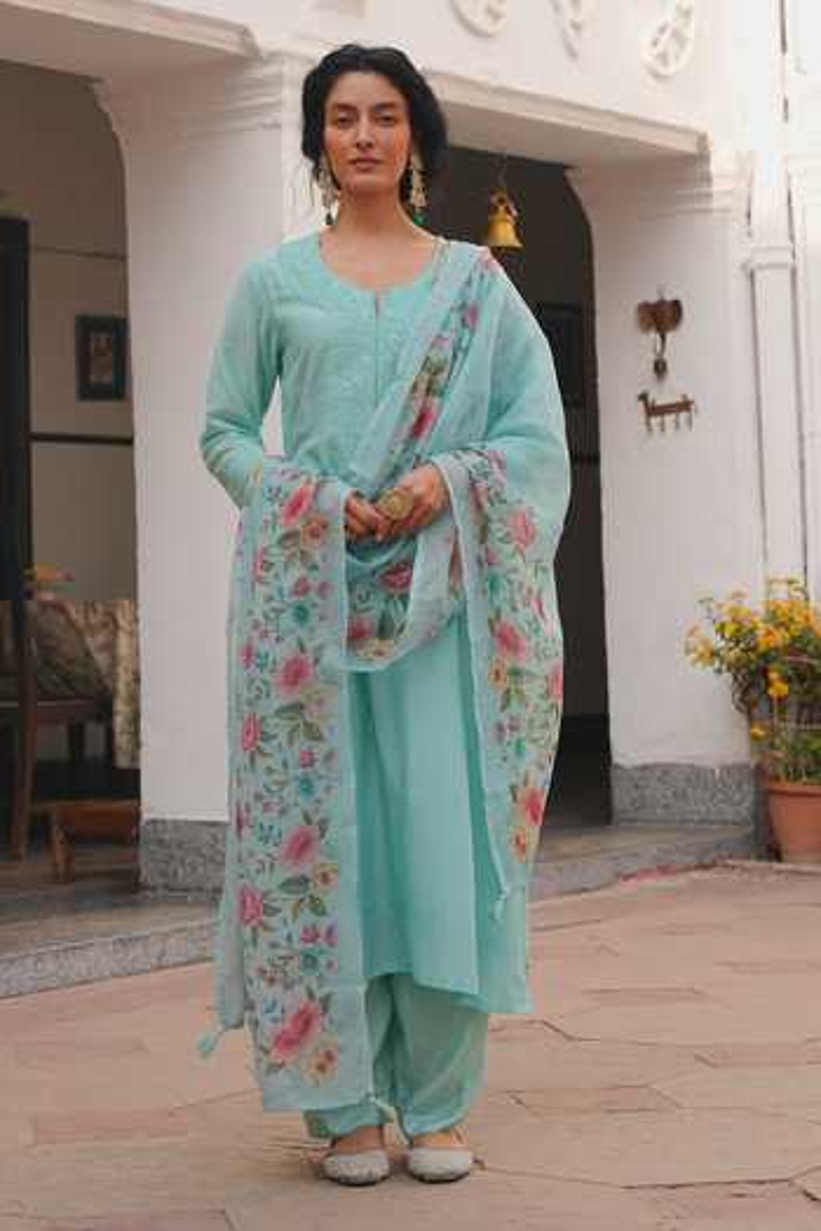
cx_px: 410
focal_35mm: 50
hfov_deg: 27.0
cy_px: 616
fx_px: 1710
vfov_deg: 39.6
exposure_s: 1/320
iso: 400
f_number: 5
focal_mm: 50
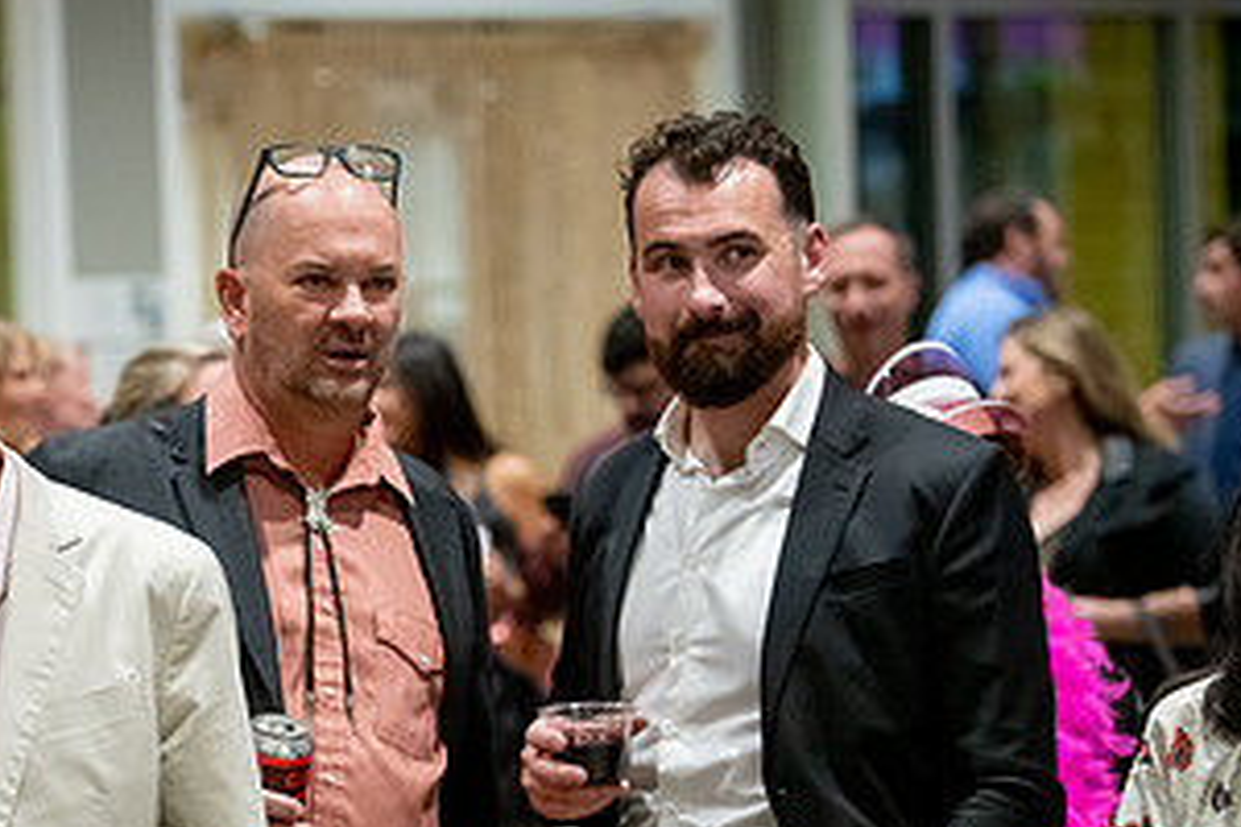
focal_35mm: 174
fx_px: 5998
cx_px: 91
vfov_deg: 7.9
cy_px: 560
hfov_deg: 11.7
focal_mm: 90
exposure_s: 1/160
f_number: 2.8
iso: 6400
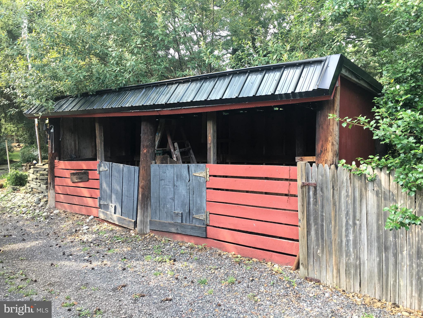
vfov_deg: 48.2
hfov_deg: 61.7
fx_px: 354
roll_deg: +0.9
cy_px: 159
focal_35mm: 29
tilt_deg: -2.5
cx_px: 212
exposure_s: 1/120
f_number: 2.2
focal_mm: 4.15
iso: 32
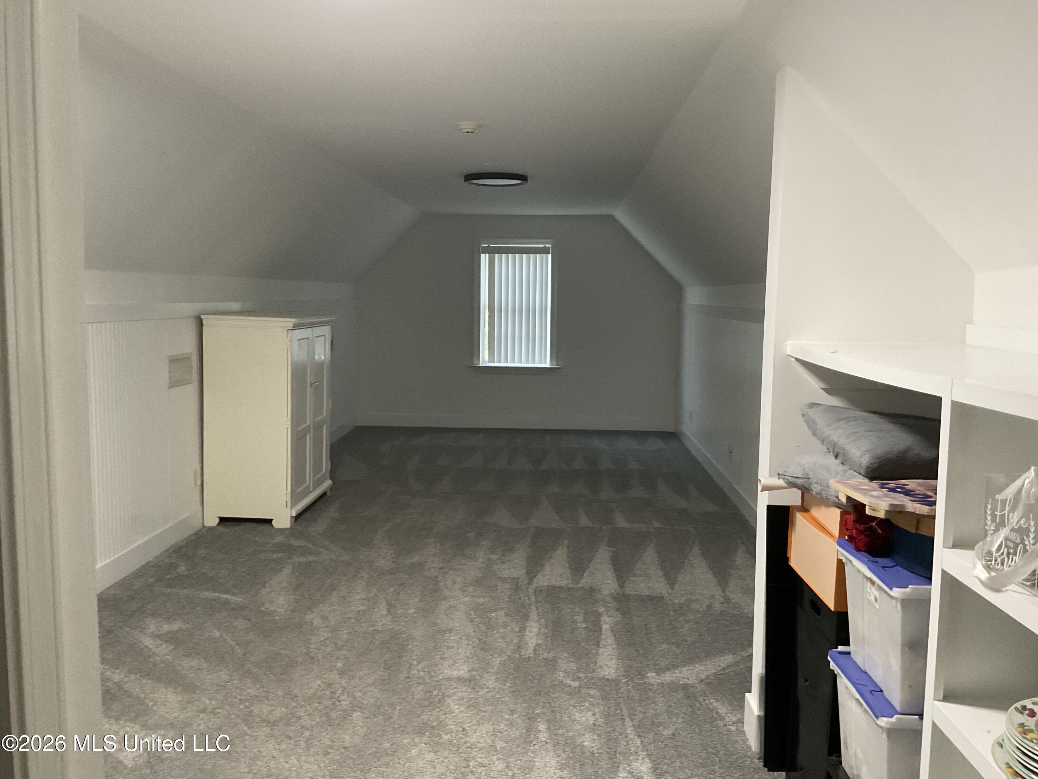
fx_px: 870
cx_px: 519
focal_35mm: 29
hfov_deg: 61.7
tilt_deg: -6.6
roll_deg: -1.1
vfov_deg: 48.2
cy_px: 390
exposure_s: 1/60
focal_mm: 3
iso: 250
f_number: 1.8
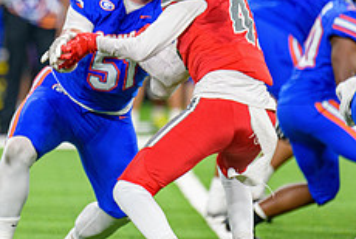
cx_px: 113
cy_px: 94
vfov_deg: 1.8
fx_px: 7485
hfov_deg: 2.7
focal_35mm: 756
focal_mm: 300
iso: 1000
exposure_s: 1/400
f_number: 2.8
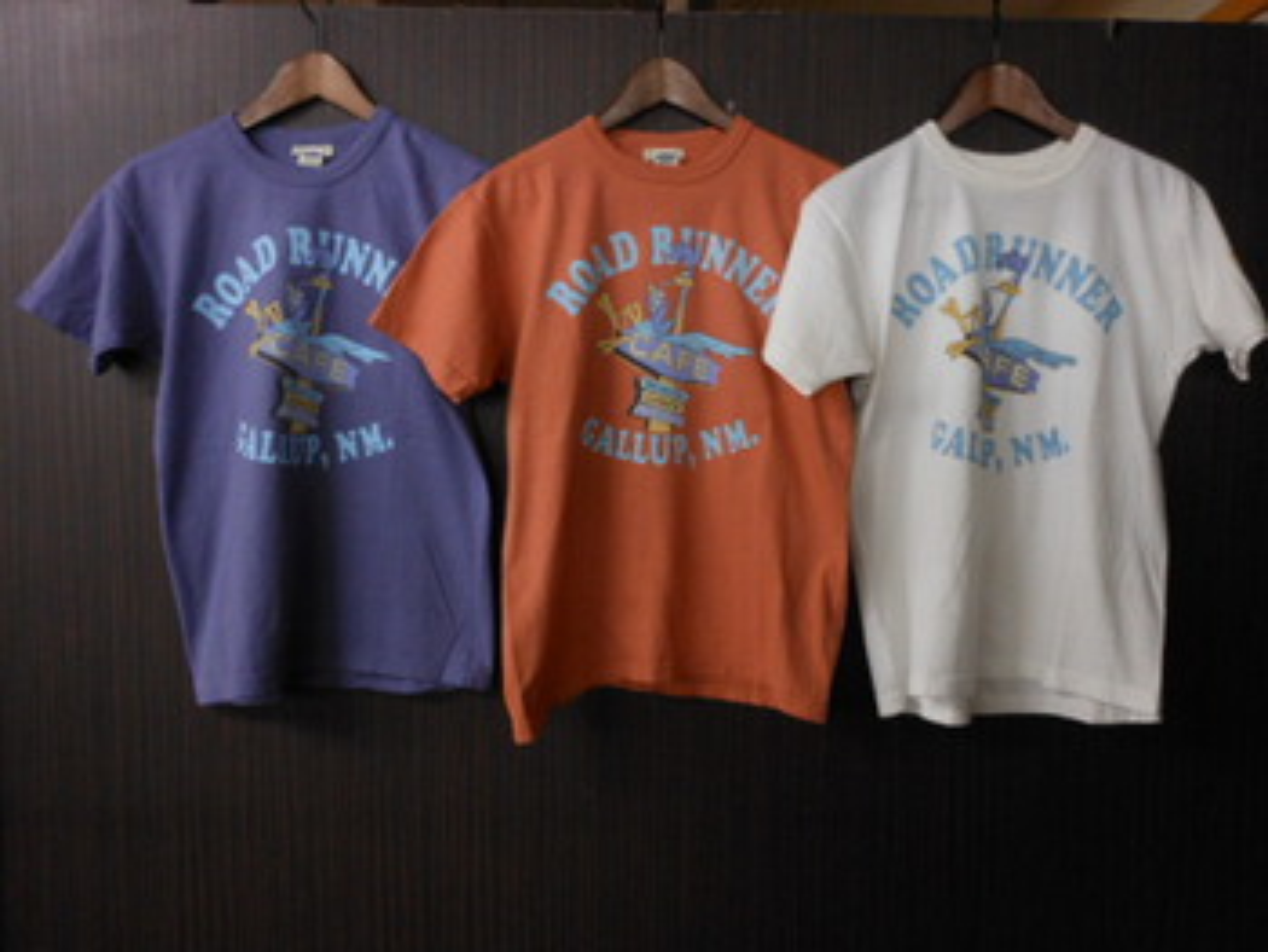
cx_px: 634
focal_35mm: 28
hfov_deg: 63.4
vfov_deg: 49.8
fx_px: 1026
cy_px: 476
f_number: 3.7
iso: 250
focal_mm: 5
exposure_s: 1/30
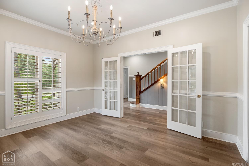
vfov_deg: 73.7
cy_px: 83
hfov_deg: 96.7
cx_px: 124
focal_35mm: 16
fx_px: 111
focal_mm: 16
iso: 1250
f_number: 5.6
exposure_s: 1/400
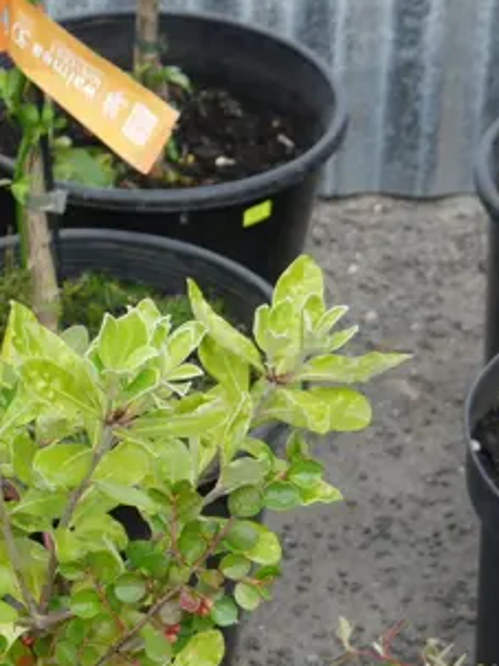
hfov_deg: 12.7
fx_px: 2212
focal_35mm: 115
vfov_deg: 16.4
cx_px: 5
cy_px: 813
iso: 200
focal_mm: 17
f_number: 4
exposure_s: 1/200
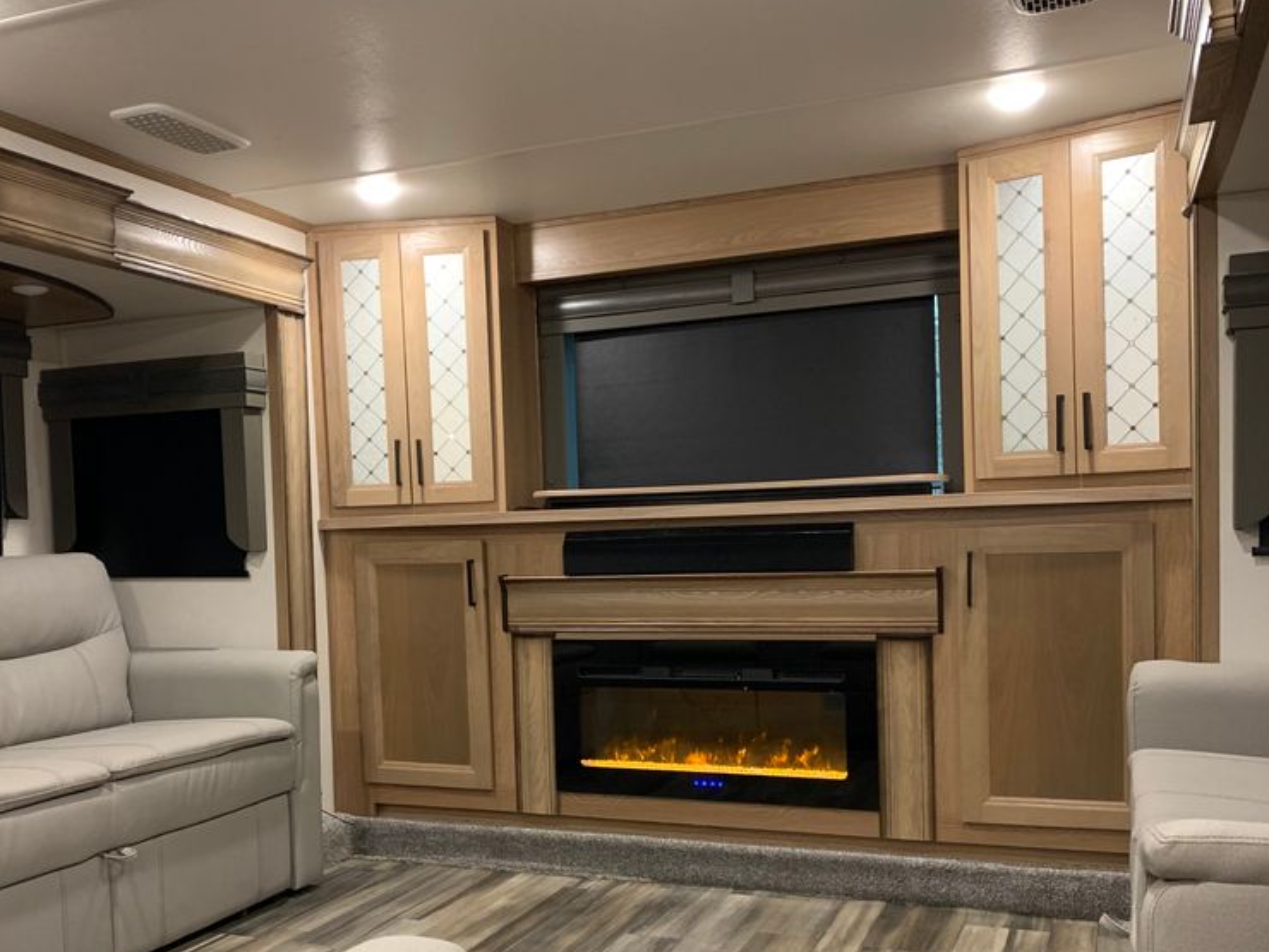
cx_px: 535
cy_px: 614
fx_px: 1320
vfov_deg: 39.3
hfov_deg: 51.1
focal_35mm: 36
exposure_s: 1/39
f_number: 1.8
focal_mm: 4.25
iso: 320
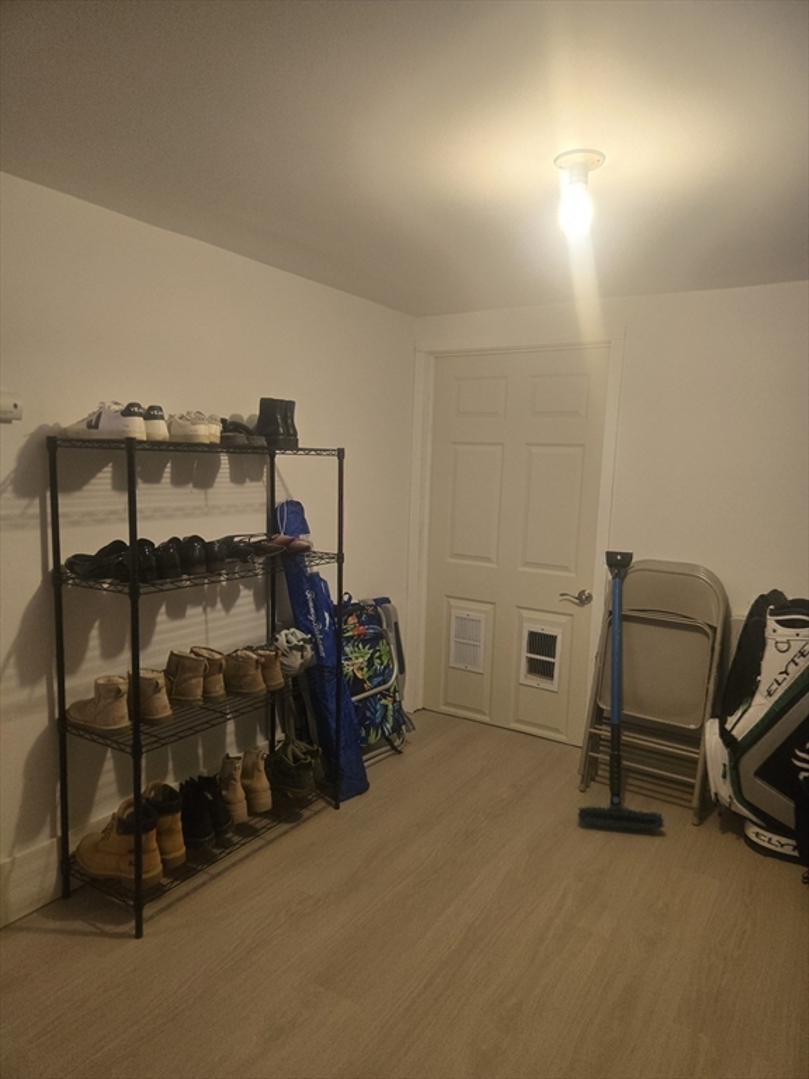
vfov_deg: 73.9
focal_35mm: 23
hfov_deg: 58.9
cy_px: 540
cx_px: 404
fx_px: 717
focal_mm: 5.4
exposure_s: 1/120
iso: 250
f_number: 1.8
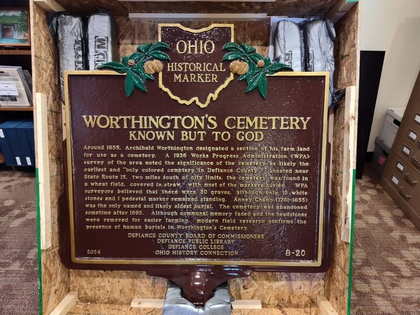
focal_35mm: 23
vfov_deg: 58.9
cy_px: 158
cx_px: 210
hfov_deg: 73.9
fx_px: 279
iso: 1944
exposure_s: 1/60
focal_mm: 5.56
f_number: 1.8
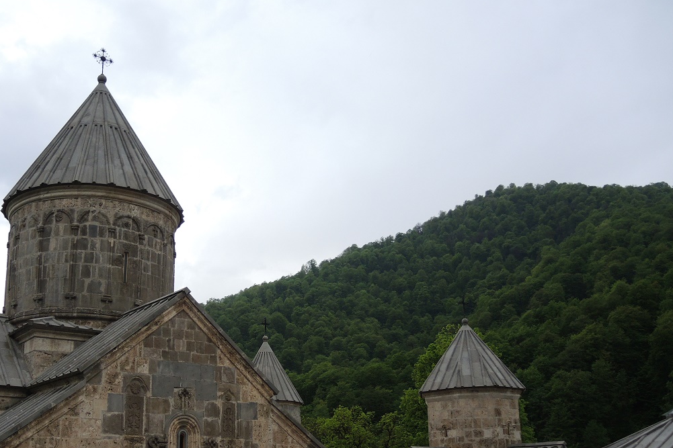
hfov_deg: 50.2
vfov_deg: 34.5
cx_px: 251
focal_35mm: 38
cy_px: 324
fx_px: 710
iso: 200
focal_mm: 6
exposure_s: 1/30
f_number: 2
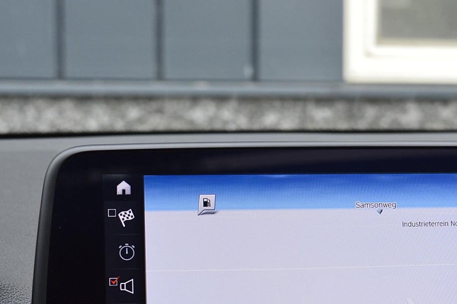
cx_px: 379
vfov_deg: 14.9
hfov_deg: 22.0
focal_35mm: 91
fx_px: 1154
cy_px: 245
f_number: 9
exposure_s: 1/100
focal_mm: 34
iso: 400
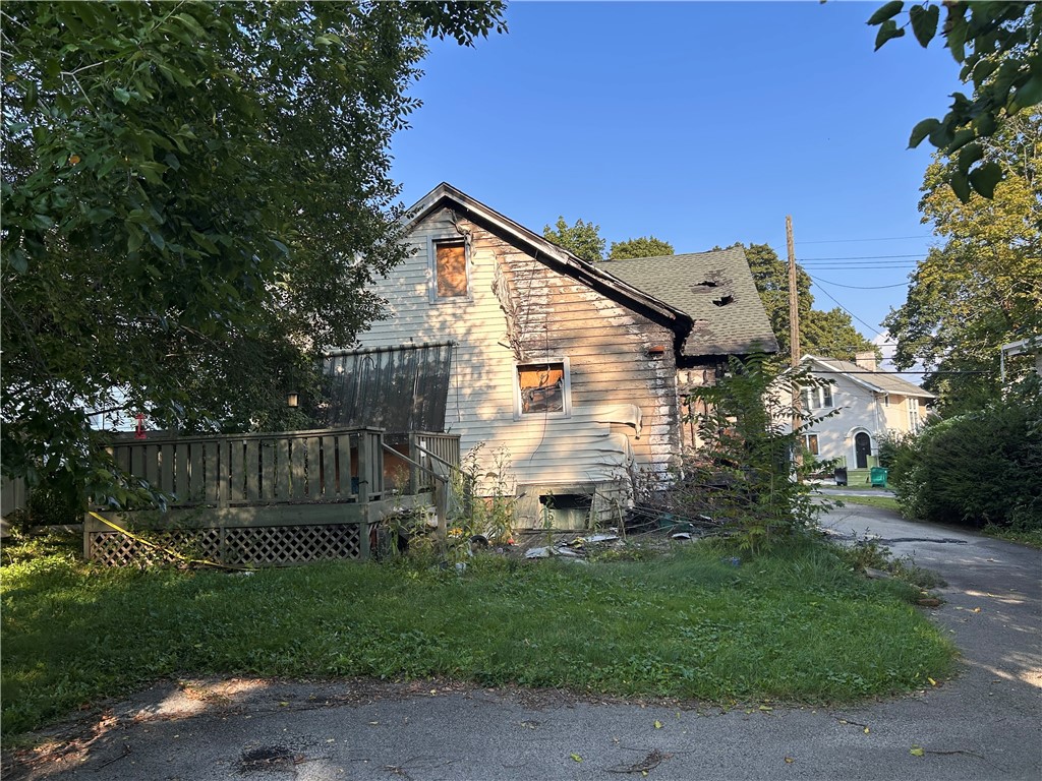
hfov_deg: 67.3
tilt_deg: +3.9
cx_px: 521
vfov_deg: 53.1
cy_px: 390
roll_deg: +2.0
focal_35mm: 26
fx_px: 783
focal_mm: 5.7
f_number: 1.5
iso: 50
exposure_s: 1/1751
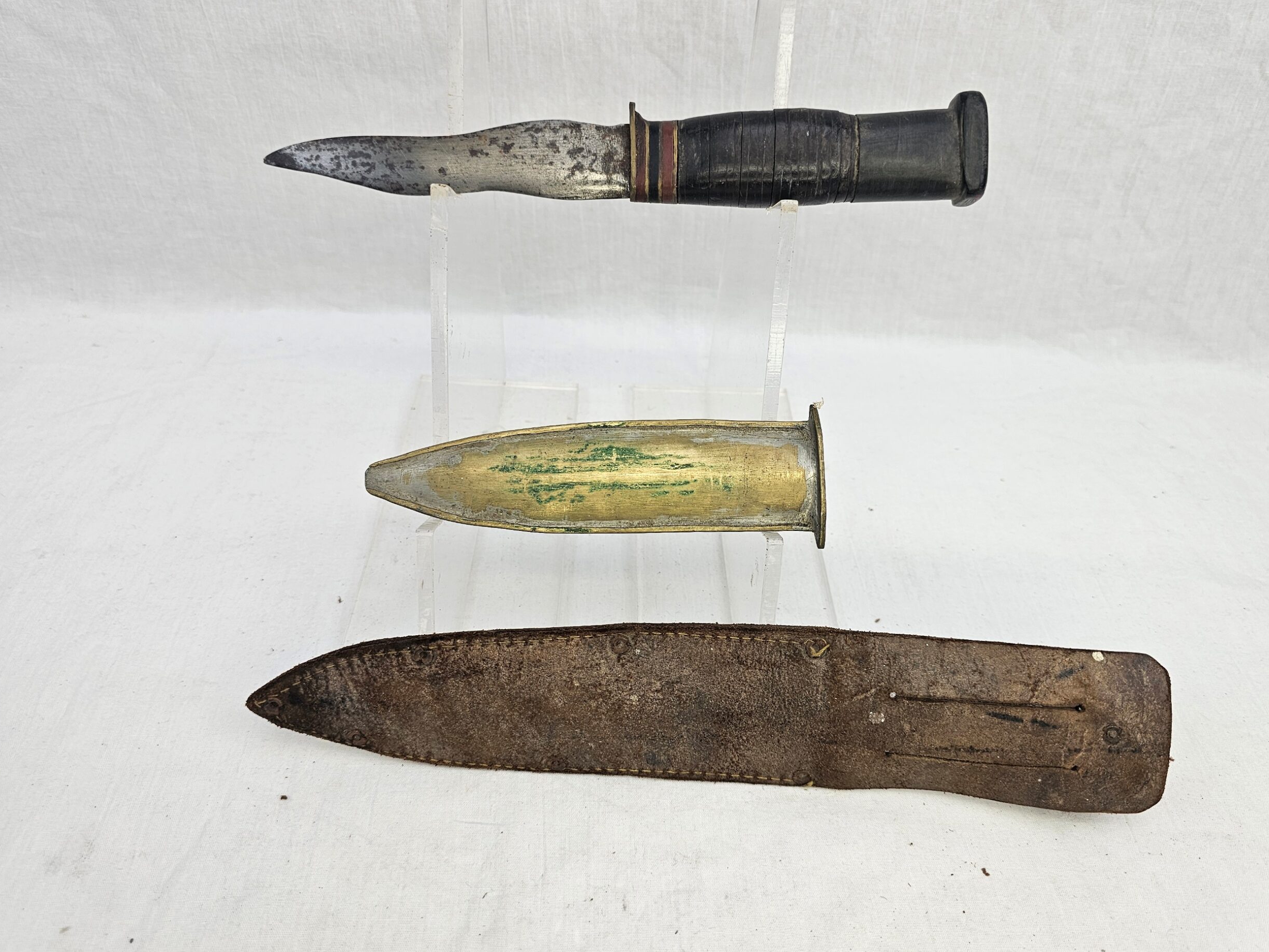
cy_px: 469
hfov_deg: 71.6
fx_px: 880
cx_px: 638
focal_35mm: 24
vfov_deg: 56.8
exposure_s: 1/100
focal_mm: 6.3
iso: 25
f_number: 1.7
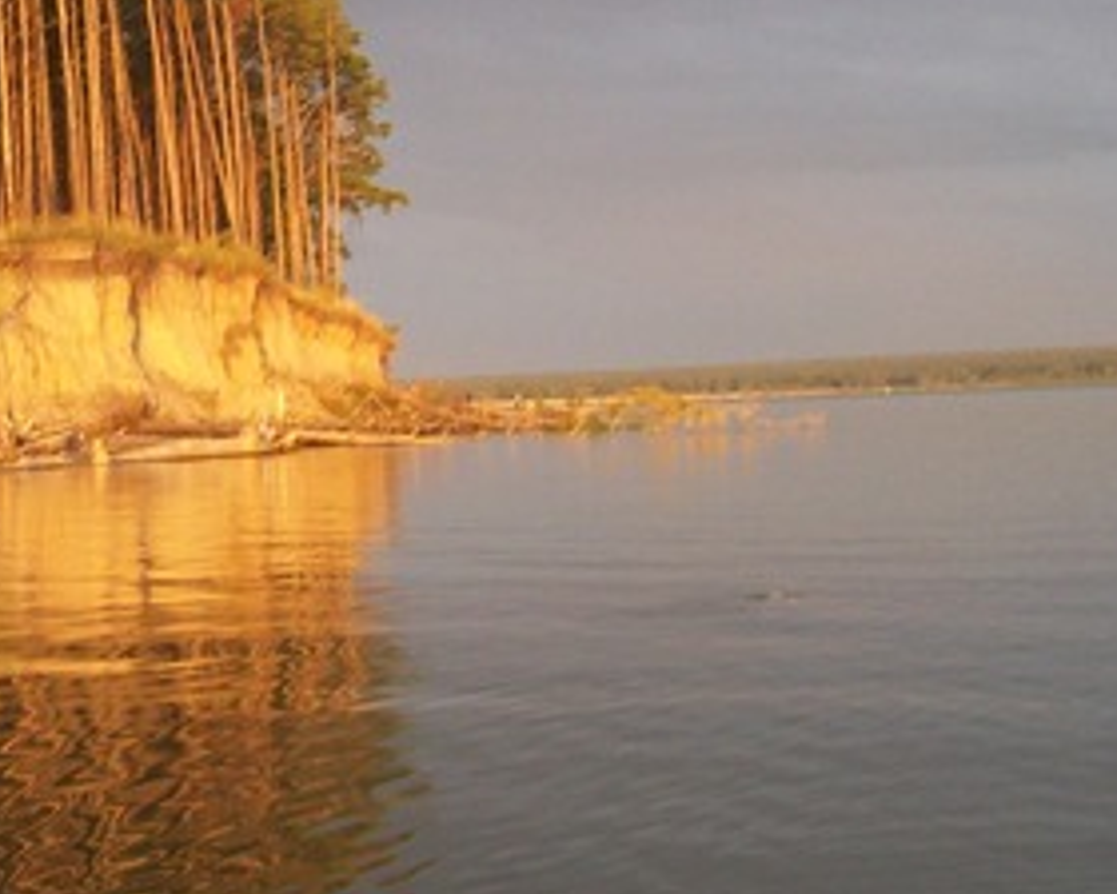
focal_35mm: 88
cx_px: -104
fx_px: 2909
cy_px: 118
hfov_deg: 20.7
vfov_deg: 17.3
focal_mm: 6
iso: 85
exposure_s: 1/64
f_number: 2.7
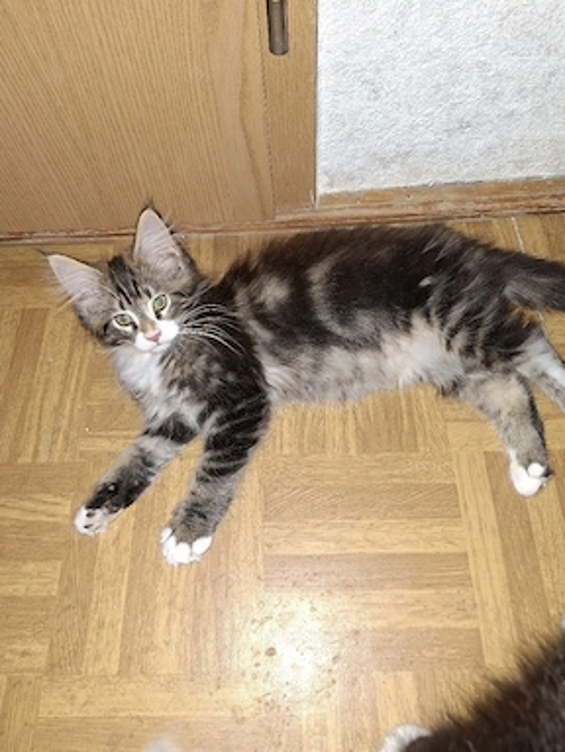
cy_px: 367
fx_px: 521
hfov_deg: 56.9
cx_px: 286
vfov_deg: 71.5
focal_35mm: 24
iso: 200
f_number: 1.8
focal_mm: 5.54
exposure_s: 1/50
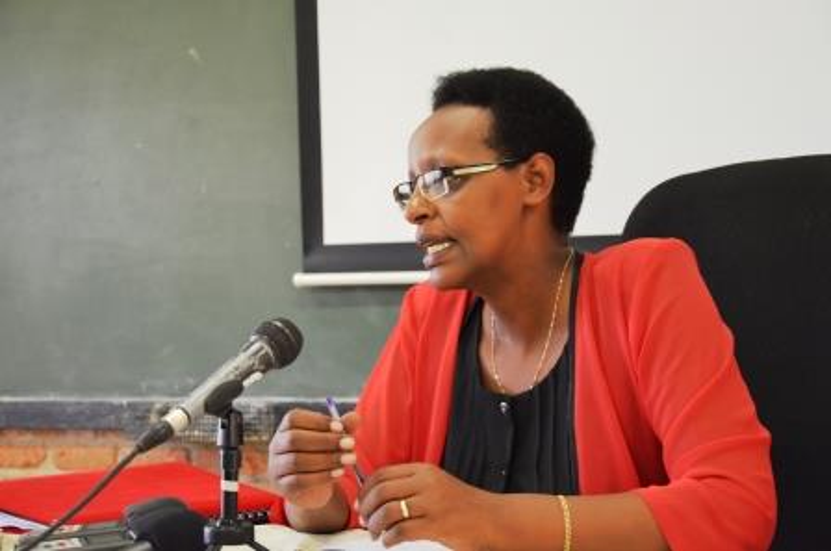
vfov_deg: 15.6
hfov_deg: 23.4
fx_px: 2005
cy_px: 276
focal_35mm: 87
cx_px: 416
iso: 2500
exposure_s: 1/30
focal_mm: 58
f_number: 5
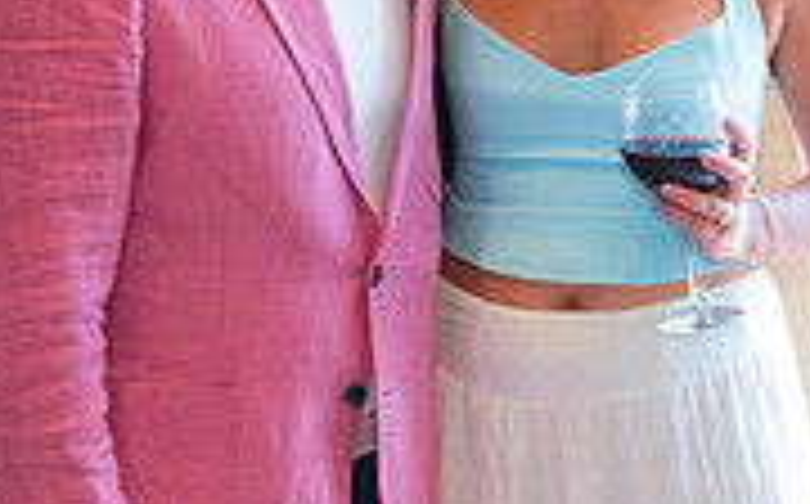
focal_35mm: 132
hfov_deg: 15.1
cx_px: 1048
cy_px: 2
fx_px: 2910
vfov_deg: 9.8
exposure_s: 1/125
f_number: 3.2
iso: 2000
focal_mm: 37
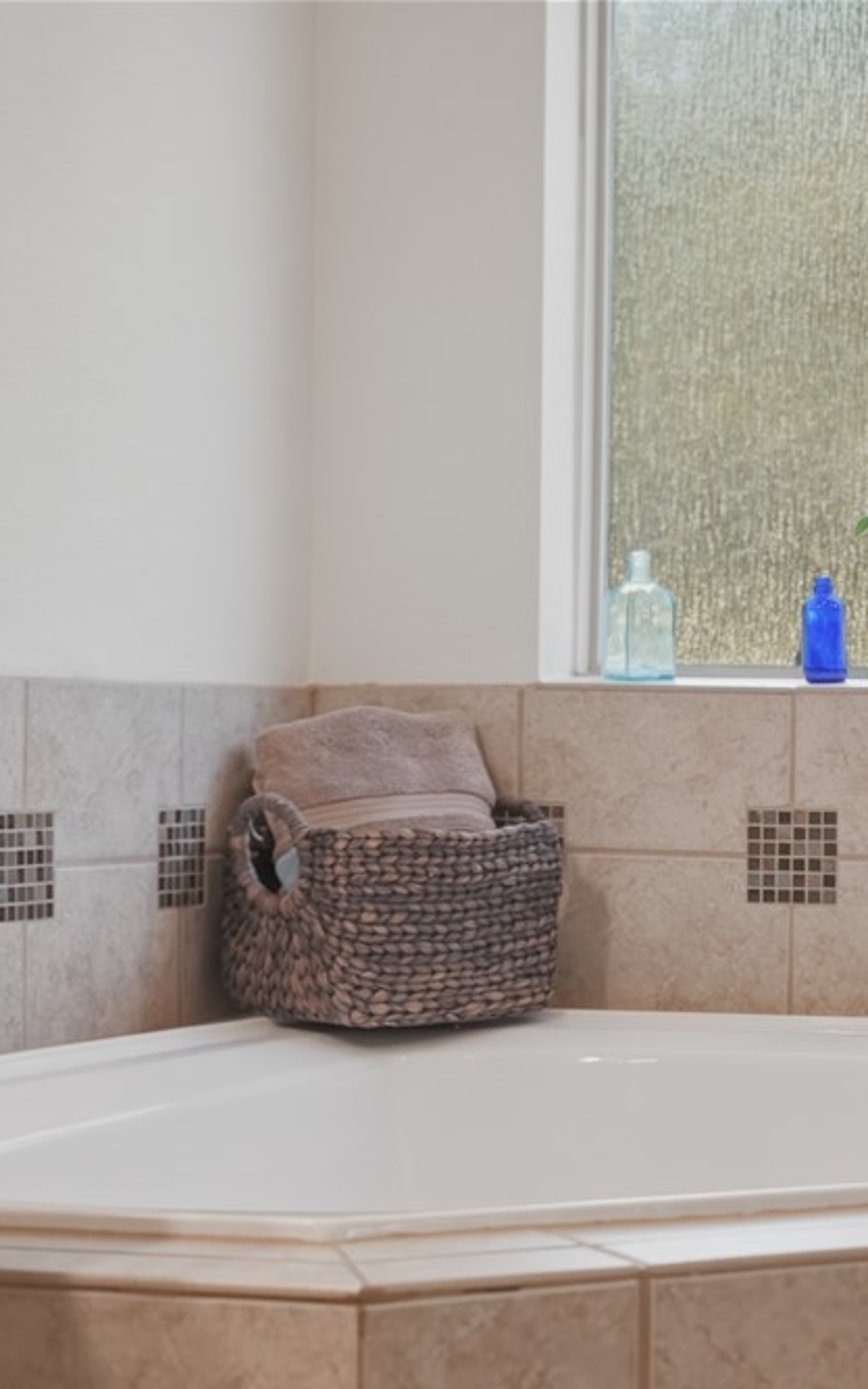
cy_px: 752
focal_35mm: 83
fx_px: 3141
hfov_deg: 15.3
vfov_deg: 24.9
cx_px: 972
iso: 1250
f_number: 4
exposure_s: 1/500
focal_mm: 50
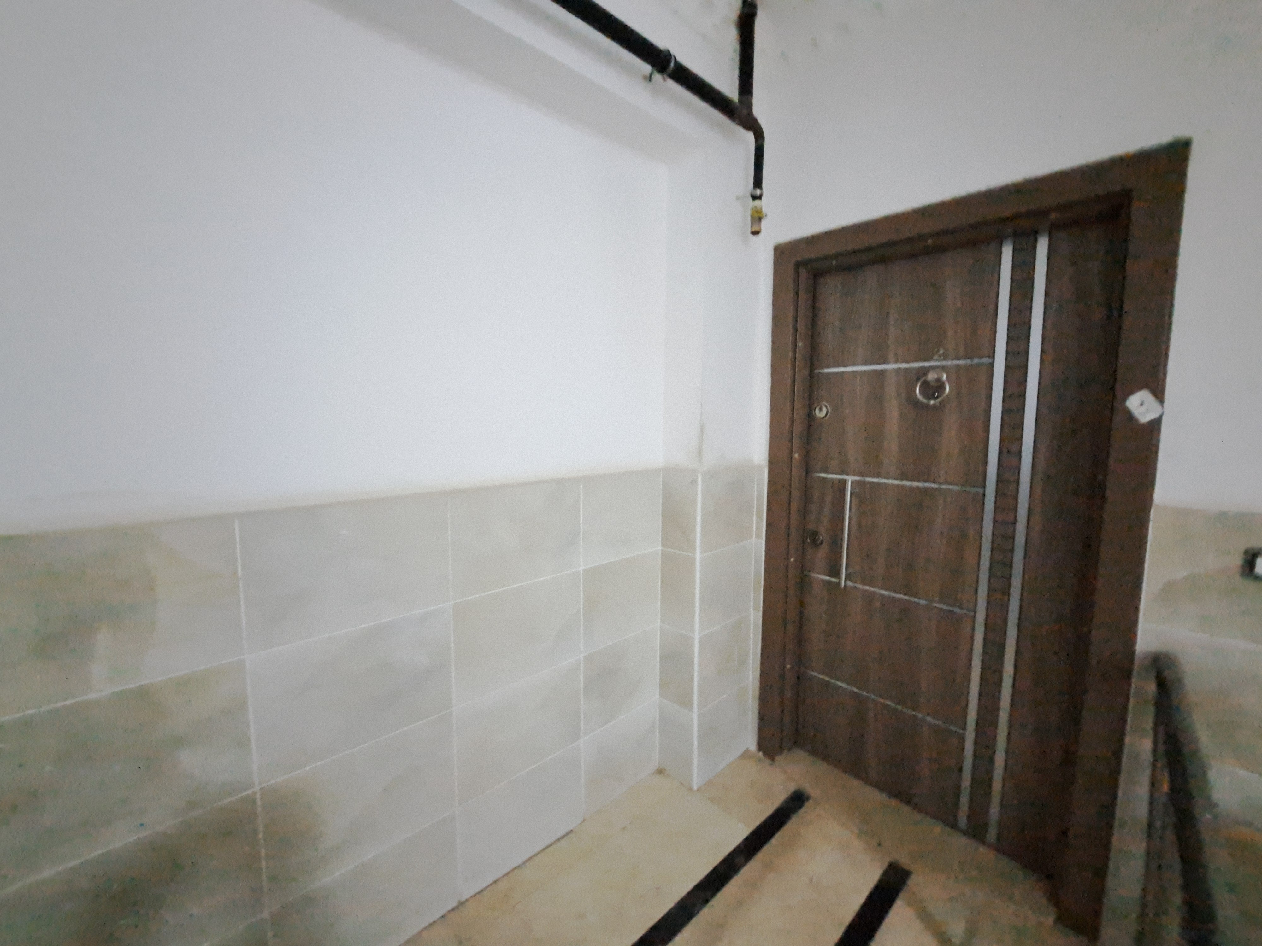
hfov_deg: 106.2
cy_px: 473
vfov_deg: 89.9
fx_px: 474
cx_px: 631
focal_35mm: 13
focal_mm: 1.74
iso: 1600
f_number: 2.2
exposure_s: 1/7
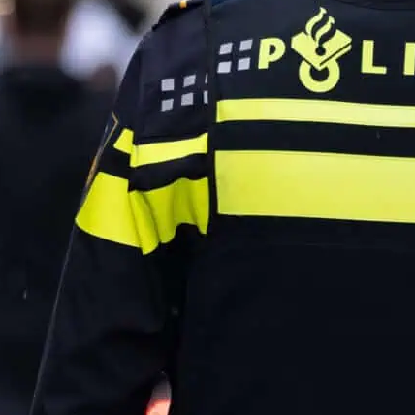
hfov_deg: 1.8
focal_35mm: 954
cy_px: 152
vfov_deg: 1.8
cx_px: 133
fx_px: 12940
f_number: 6.4
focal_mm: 300
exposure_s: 1/800
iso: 5000
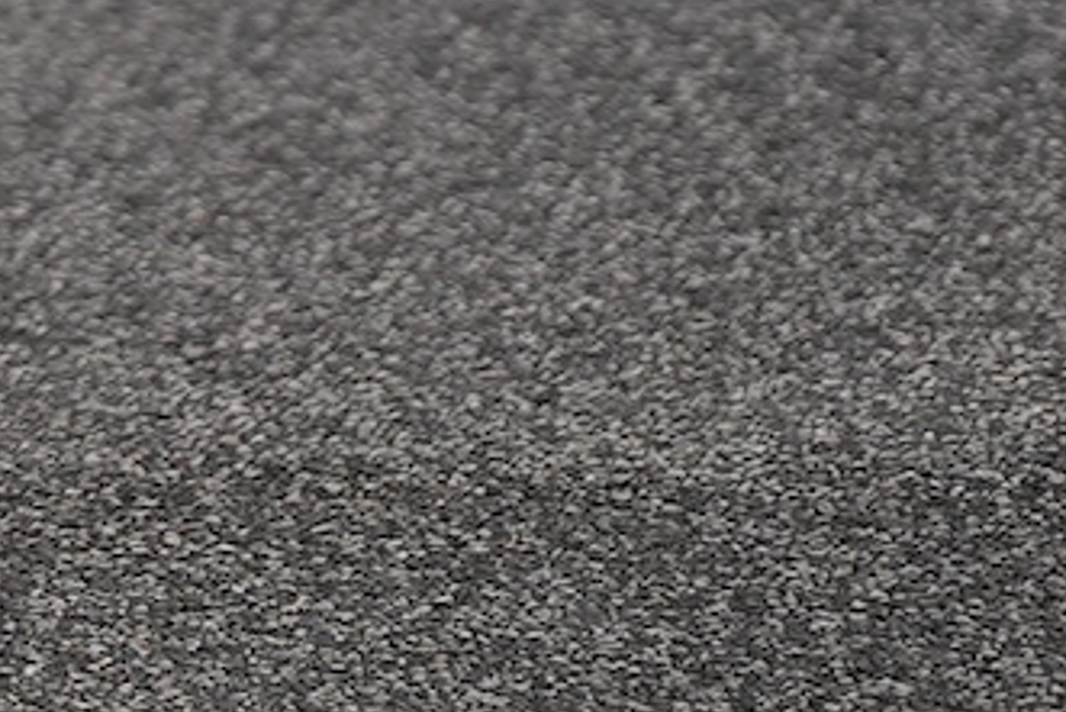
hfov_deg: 3.9
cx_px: -2064
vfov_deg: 2.7
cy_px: -1179
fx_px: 15226
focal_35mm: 514
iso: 200
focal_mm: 85
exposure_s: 1/5000
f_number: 1.4
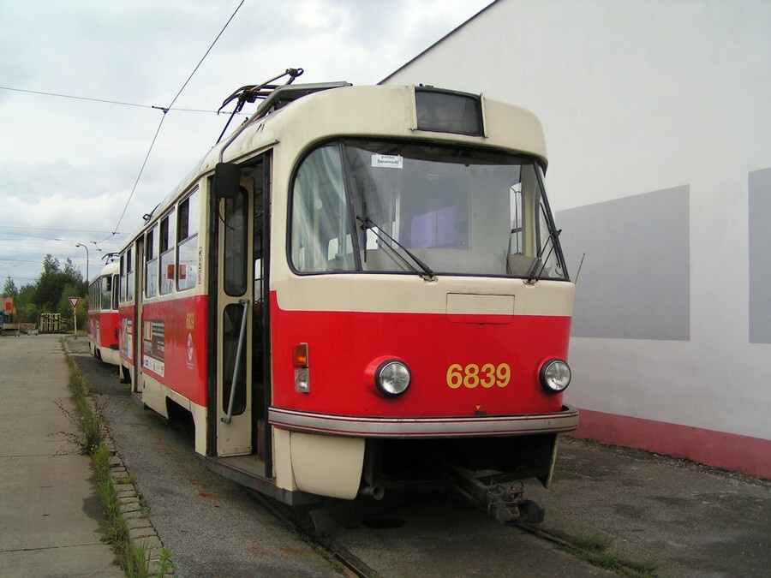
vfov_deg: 37.7
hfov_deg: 49.0
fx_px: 846
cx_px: 386
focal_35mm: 38
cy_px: 289
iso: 50
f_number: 2.8
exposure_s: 1/800
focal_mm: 5.8
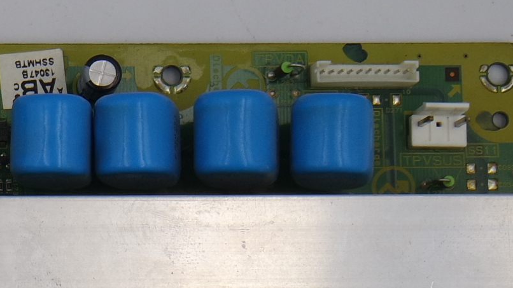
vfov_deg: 6.9
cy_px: 313
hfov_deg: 11.9
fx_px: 2366
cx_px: -228
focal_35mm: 174
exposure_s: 1/125
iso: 160
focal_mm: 17
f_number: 5.6
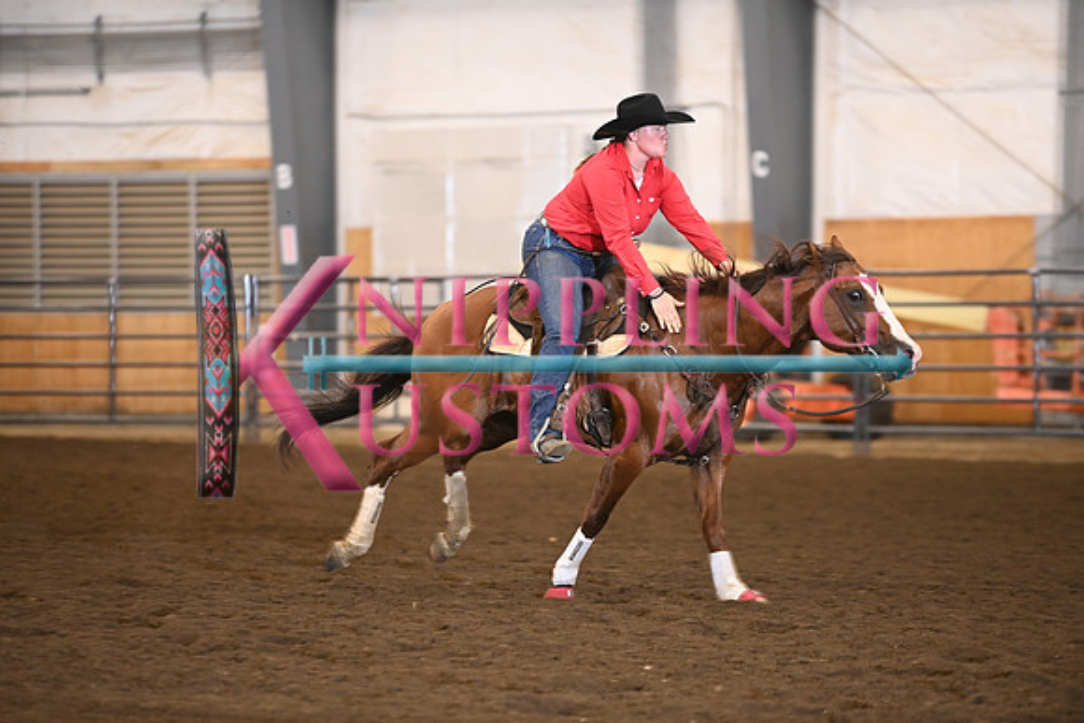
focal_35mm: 185
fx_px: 5572
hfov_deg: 11.1
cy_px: 362
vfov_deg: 7.4
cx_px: 542
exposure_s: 1/250
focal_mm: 185
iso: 1600
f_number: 2.8
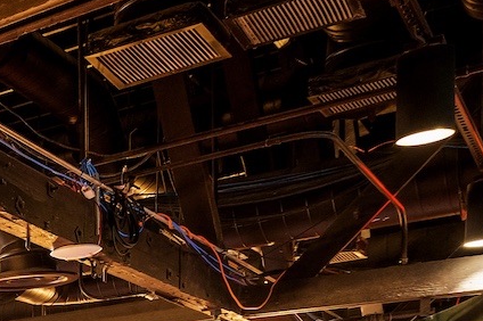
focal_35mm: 68
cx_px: -480
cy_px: 504
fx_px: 912
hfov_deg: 18.8
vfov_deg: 17.6
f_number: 6.3
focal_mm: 16
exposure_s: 4
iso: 640
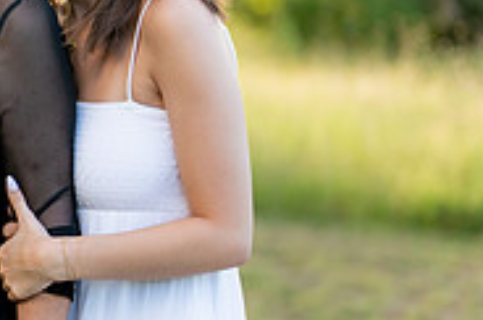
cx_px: -129
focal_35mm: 158
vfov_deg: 8.7
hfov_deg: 12.6
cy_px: 119
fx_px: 2116
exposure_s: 1/1000
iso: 100
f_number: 1.2
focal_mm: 50
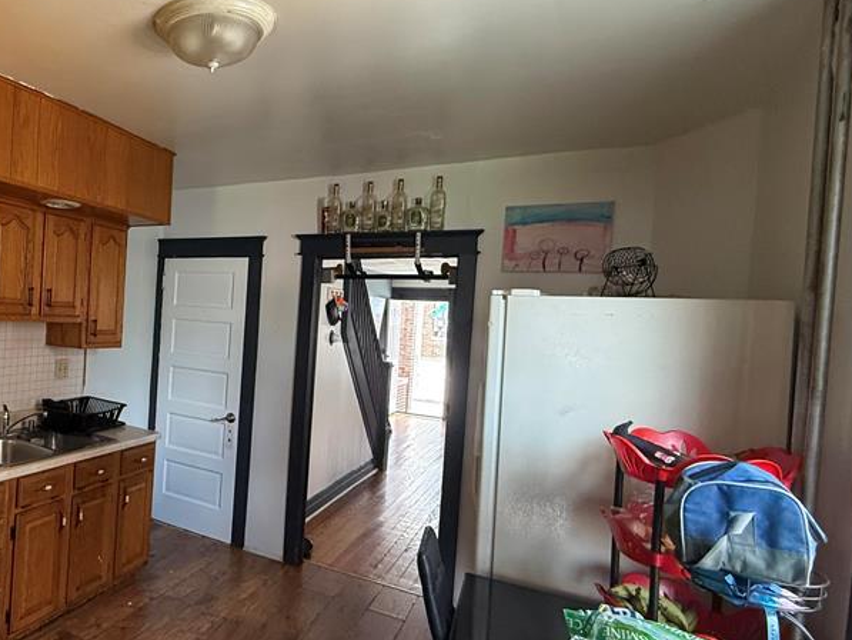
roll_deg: -3.4
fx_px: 591
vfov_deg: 56.8
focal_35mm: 24
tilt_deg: -0.2
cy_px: 321
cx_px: 143
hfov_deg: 63.8
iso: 500
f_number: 2.2
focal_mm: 2.22
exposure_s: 1/120
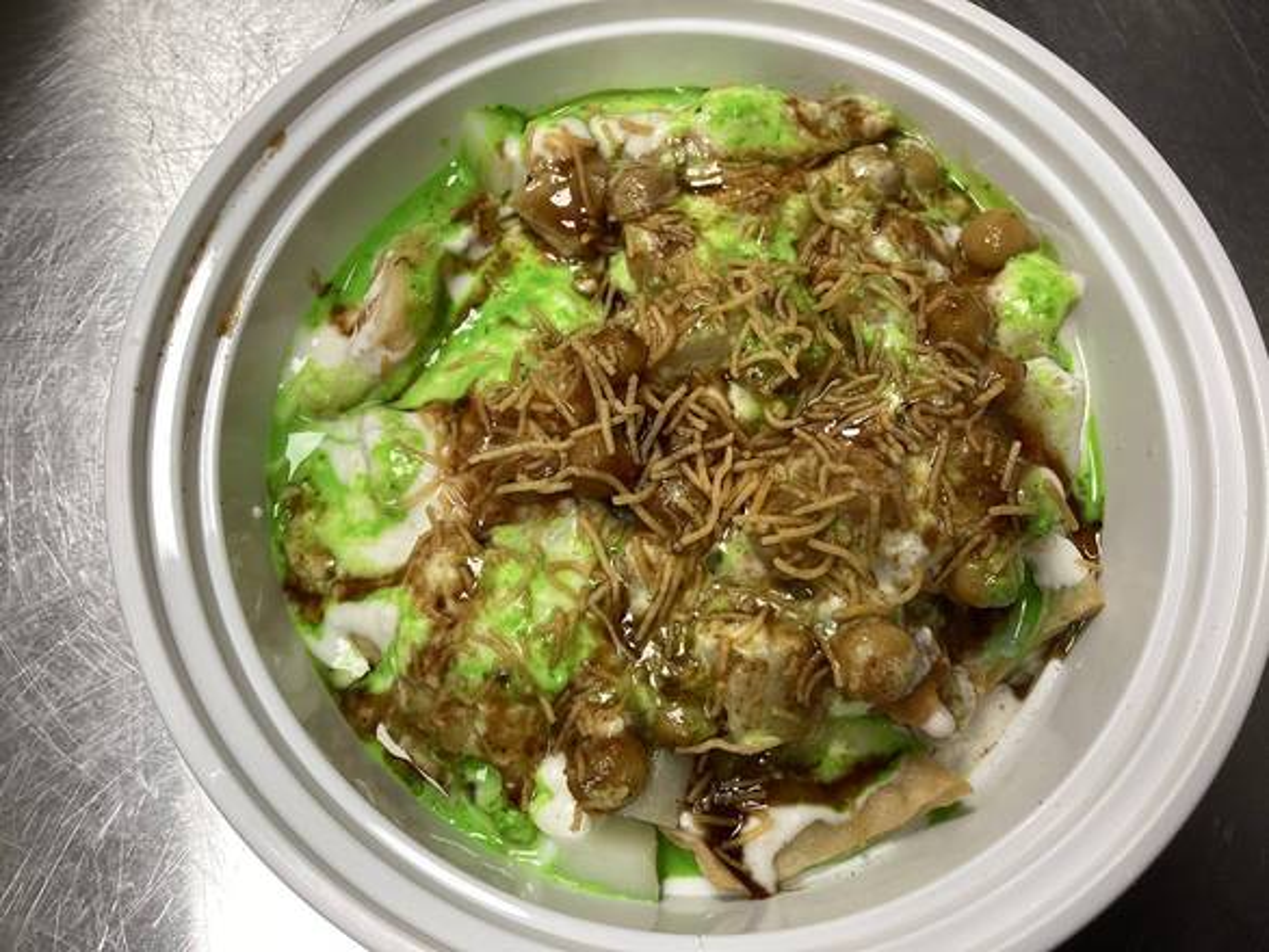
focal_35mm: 31
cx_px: 634
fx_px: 1137
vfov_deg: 45.5
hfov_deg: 58.3
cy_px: 476
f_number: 2.4
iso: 64
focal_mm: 3.3
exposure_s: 1/60
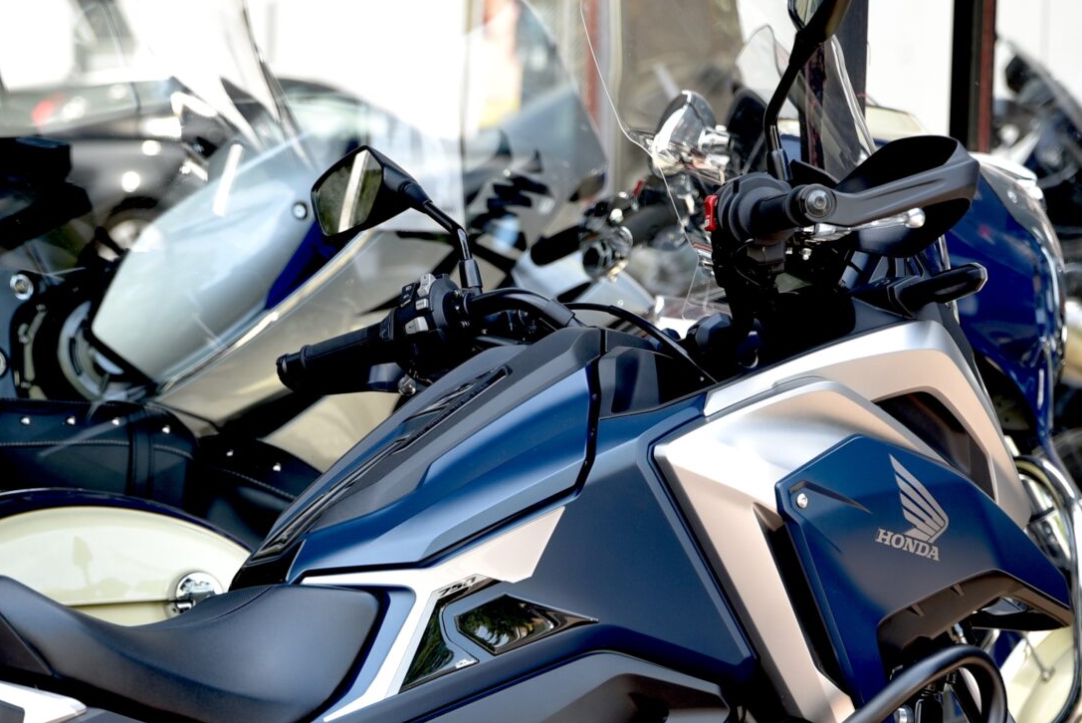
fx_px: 4390
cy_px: 796
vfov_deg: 9.3
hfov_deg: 14.0
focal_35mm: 146
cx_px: 314
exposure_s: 1/60
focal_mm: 62
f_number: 3.5
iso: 100
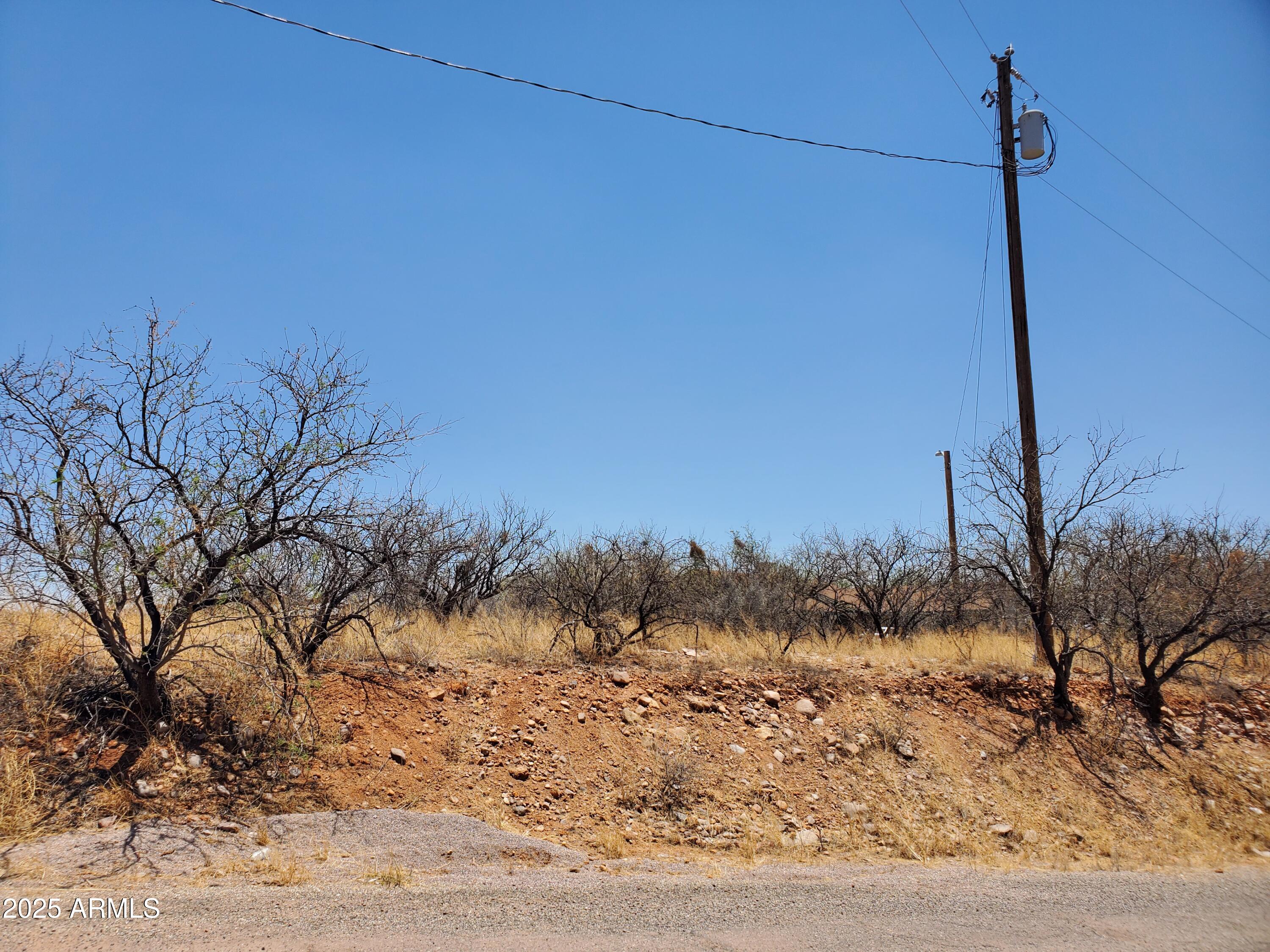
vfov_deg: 53.1
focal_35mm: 26
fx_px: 954
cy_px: 476
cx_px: 635
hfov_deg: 67.3
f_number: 2.4
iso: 50
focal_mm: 4.3
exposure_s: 1/1704
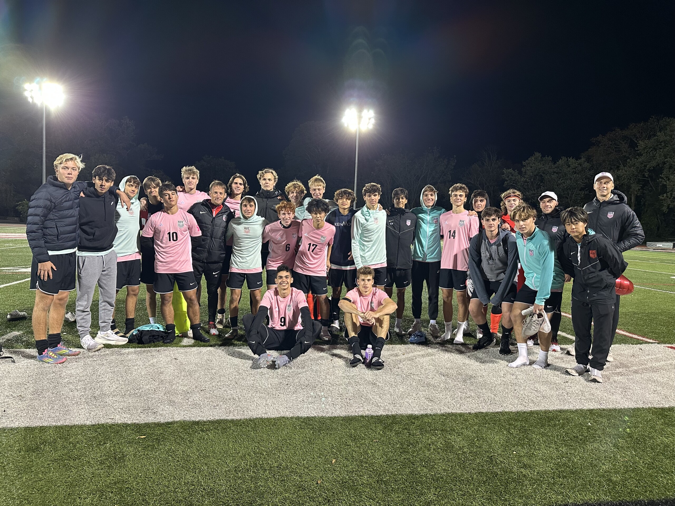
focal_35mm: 24
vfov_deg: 56.8
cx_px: 338
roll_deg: -2.0
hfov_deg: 71.6
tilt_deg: -3.3
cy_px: 253
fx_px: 468
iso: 250
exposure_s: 1/60
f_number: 1.78
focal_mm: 6.86
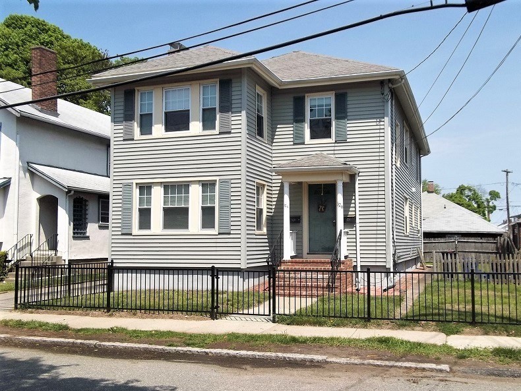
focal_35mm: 32
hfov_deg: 56.8
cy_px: 196
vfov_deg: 44.2
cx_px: 260
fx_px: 482
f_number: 8.8
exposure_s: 1/160
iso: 80
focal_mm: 5.7
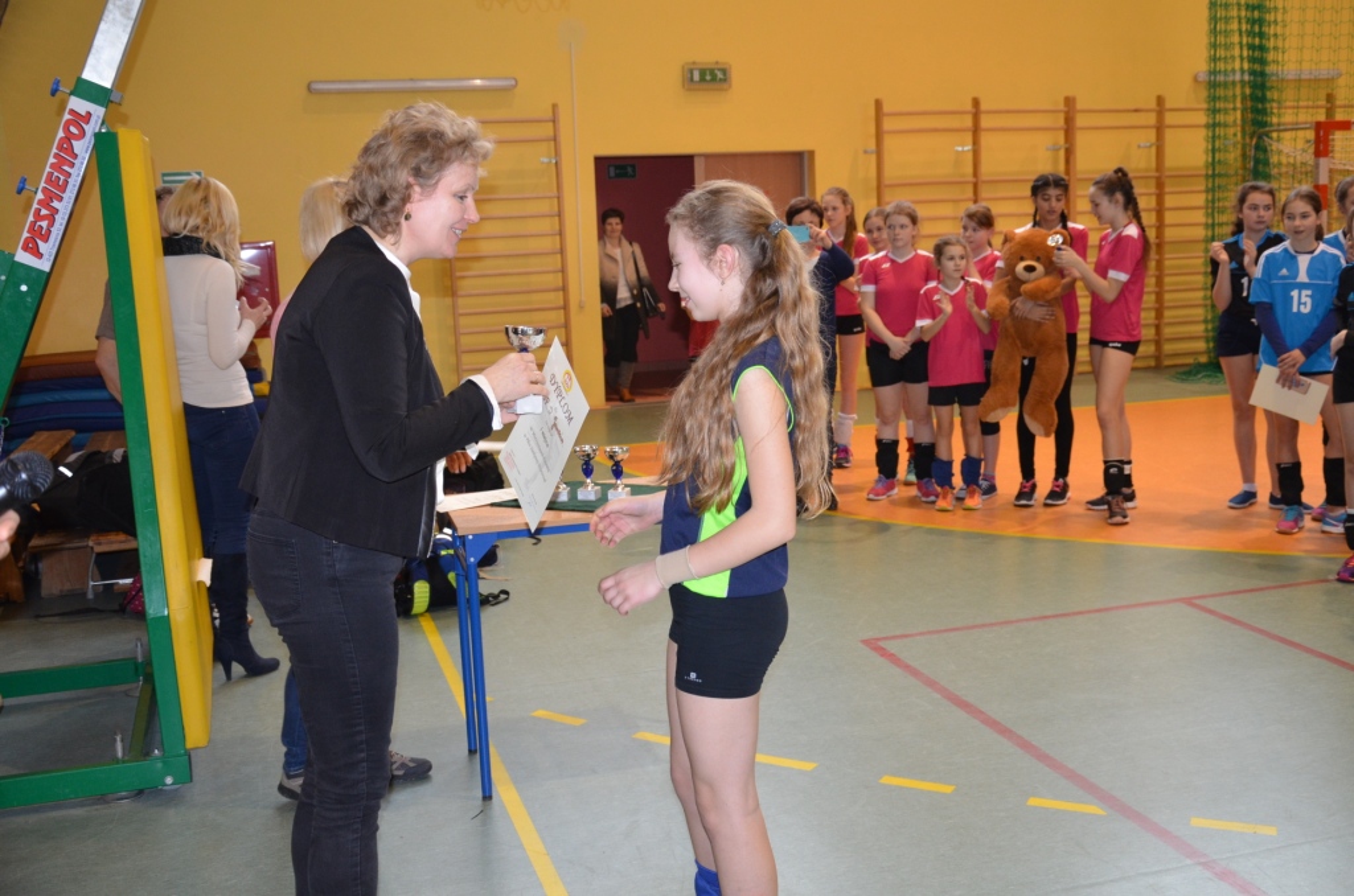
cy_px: 448
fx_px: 1464
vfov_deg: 34.1
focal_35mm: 39
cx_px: 677
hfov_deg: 49.6
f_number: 4
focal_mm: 26
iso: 1000
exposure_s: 1/60
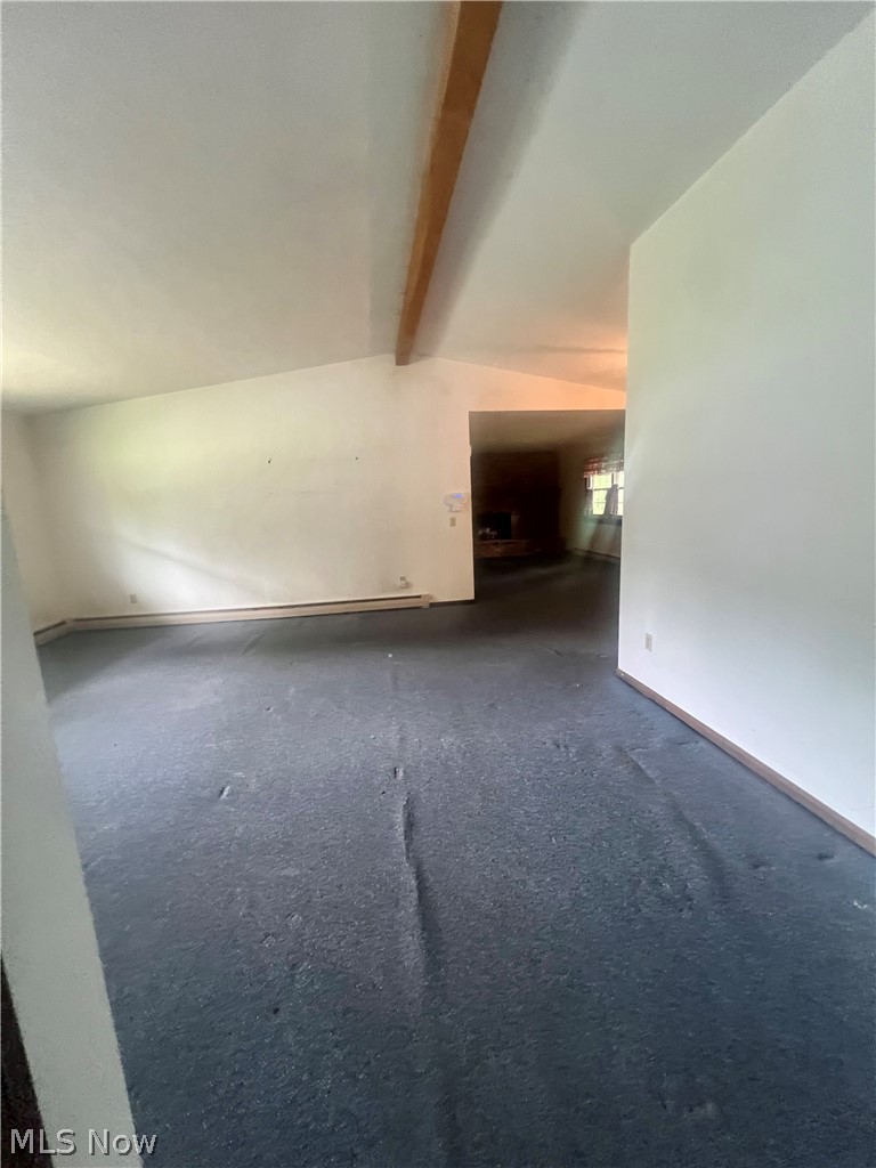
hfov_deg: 89.9
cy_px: 584
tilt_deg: -9.7
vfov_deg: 106.2
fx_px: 439
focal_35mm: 13
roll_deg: +3.1
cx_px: 438
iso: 800
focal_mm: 1.57
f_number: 1.8
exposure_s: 1/60
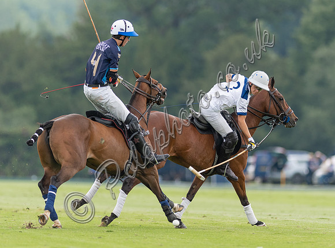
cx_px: 193
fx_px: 5348
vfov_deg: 2.7
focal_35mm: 555
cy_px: 128
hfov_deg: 3.6
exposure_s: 1/1250
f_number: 2.8
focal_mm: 300
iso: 400
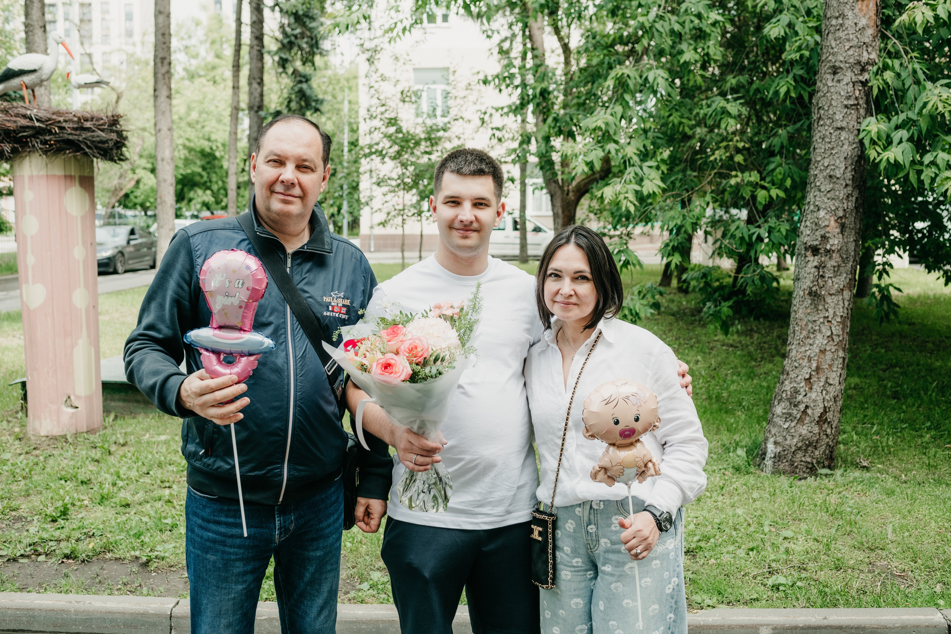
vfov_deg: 35.9
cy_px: 309
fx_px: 977
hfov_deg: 51.9
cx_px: 484
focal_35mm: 37
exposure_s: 1/250
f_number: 4
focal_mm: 35
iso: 125
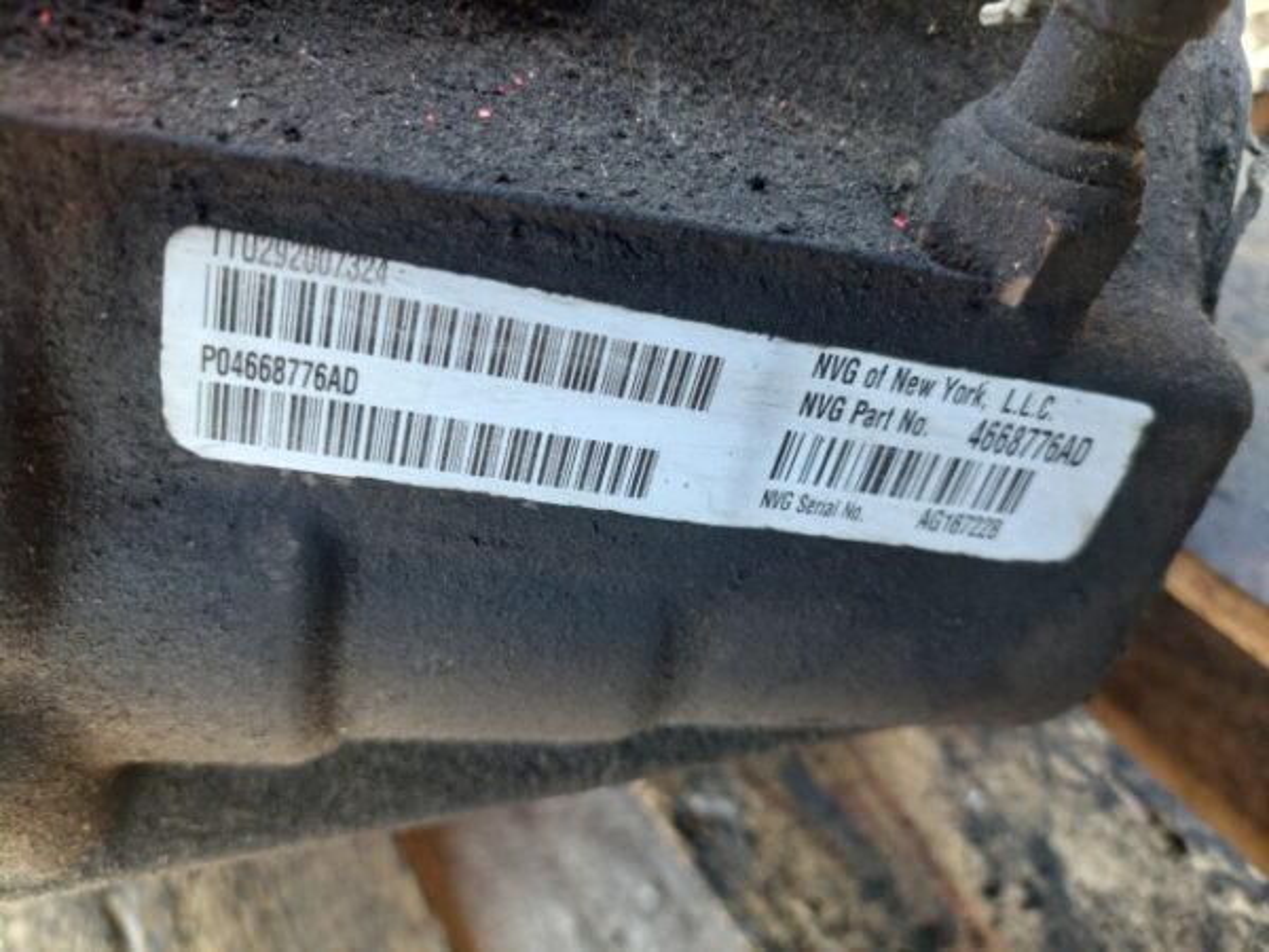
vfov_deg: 54.9
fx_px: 916
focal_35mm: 25
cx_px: 634
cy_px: 476
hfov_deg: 69.4
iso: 40
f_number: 1.8
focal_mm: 5.23
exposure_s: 1/50
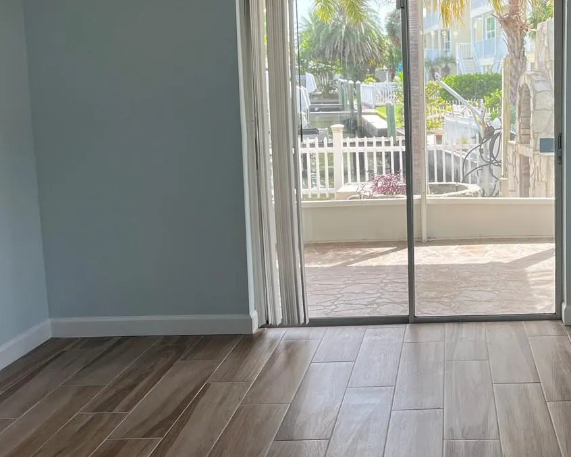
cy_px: 168
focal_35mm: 48
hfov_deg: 36.9
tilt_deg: -6.2
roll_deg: +1.5
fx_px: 811
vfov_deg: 31.3
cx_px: 487
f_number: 1.6
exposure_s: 1/281
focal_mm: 5.1
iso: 50
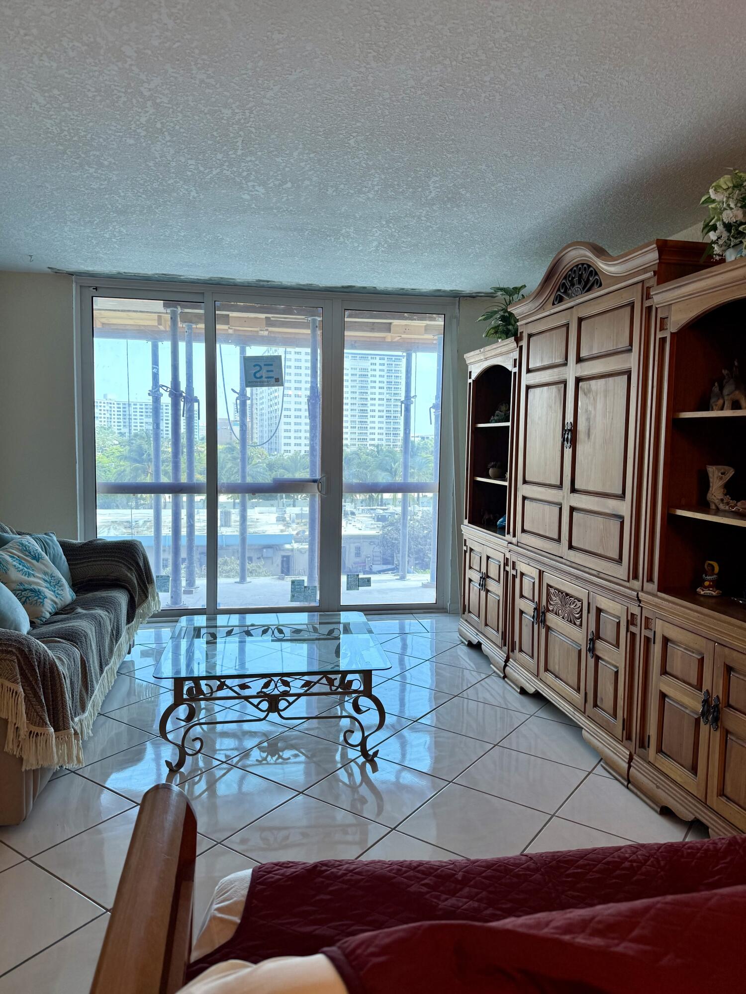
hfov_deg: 56.8
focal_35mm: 24
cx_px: 373
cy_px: 497
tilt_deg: -4.1
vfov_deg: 71.6
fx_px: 690
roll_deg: -1.8
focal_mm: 6.76
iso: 80
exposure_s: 1/122
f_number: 1.78
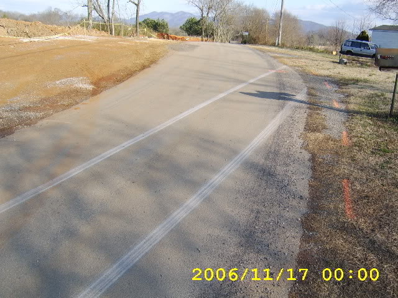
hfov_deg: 58.4
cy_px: 149
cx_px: 199
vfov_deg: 45.4
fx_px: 356
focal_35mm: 31
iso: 71
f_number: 5.6
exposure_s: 1/162
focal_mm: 8.13
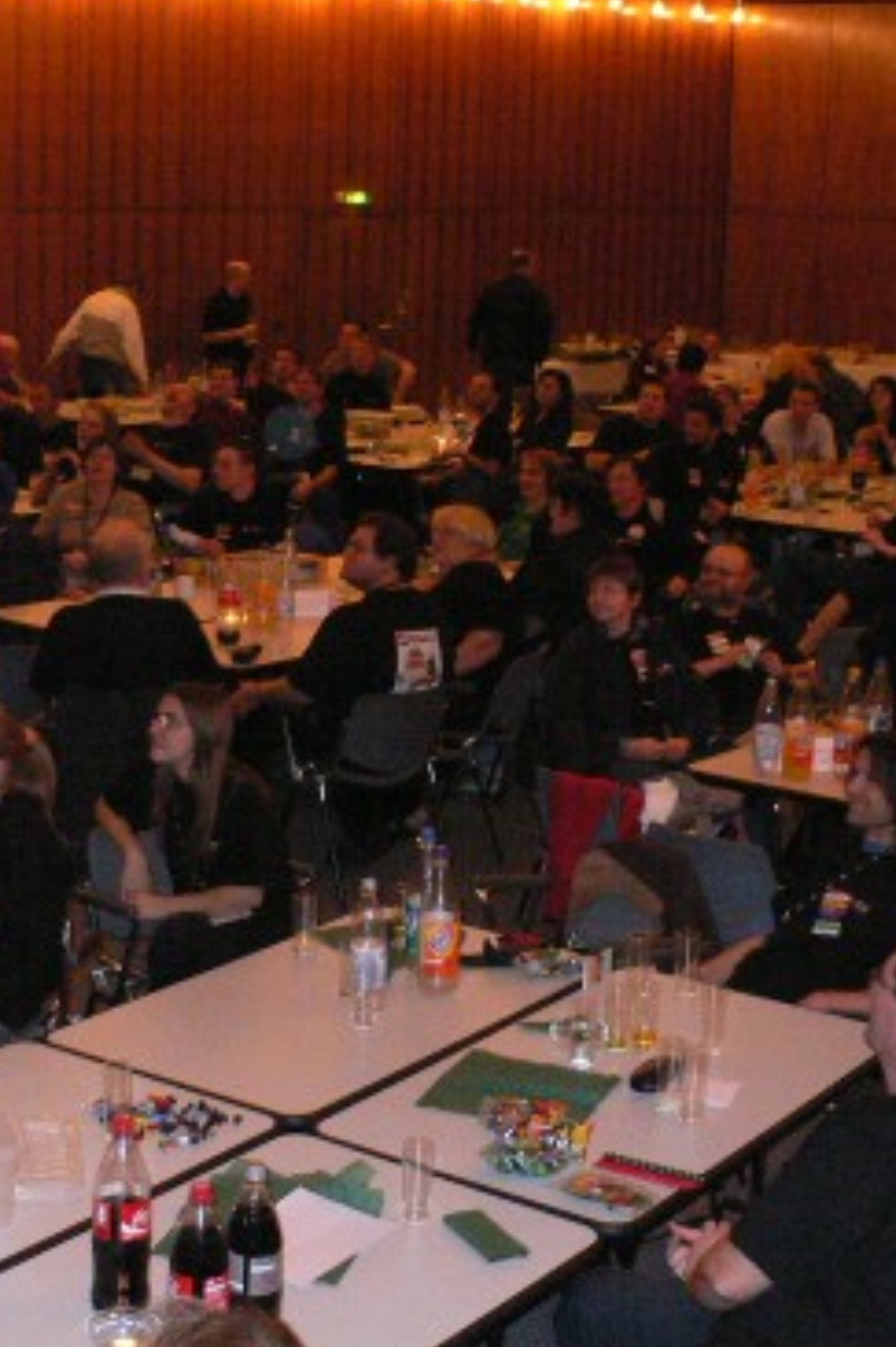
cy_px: 605
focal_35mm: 62
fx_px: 2317
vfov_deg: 32.4
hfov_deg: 21.7
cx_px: 247
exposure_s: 1/30
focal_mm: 6.3
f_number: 2.8
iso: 400
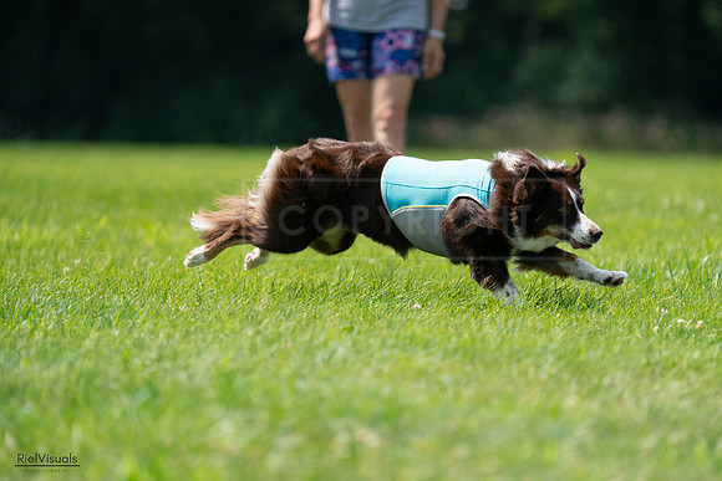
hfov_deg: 4.8
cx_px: 361
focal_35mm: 433
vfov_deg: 3.2
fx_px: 8686
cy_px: 240
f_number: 6.3
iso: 1600
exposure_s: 1/4000
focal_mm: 433
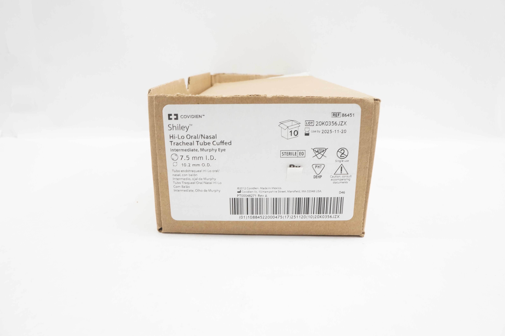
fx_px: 378
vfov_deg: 47.8
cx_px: 252
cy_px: 168
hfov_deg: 67.4
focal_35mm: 27
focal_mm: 18
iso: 800
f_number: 9
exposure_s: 1/40
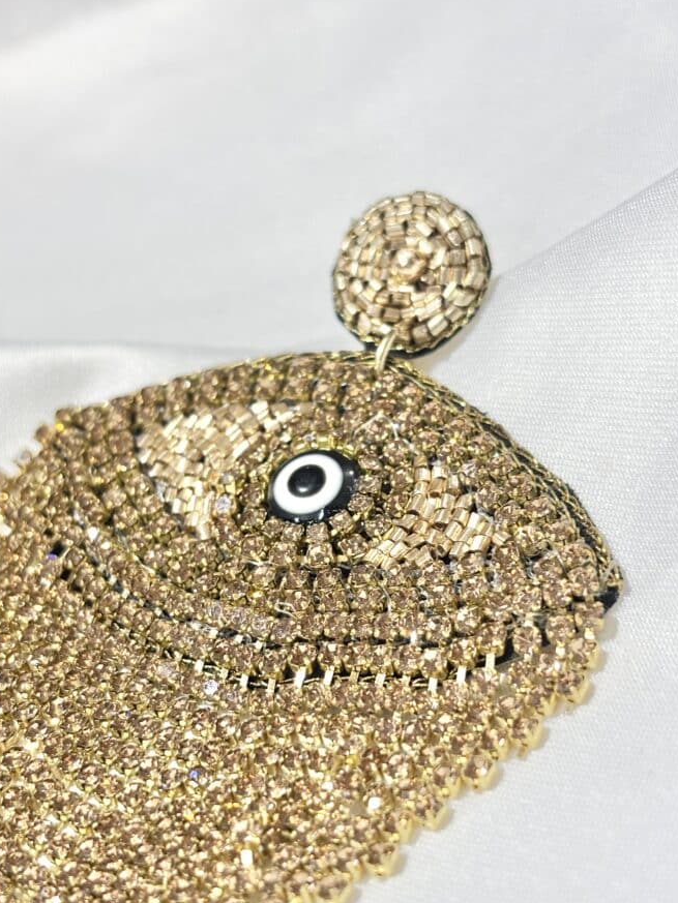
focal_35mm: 61
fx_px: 1593
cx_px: 350
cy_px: 523
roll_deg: +7.9
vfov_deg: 31.6
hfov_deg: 24.0
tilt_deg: -34.3
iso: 32
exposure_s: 1/167
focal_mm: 5.96
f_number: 1.6
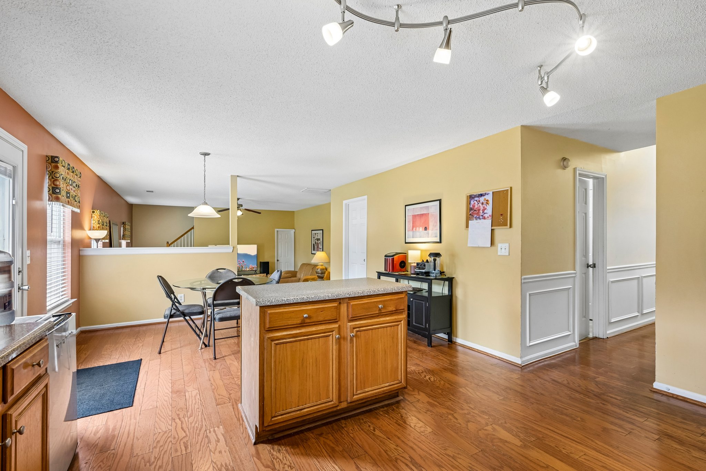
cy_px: 236
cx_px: 353
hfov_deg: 95.0
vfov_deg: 72.0
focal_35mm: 16
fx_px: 324
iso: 400
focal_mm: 16.5
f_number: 8
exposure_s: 1/25
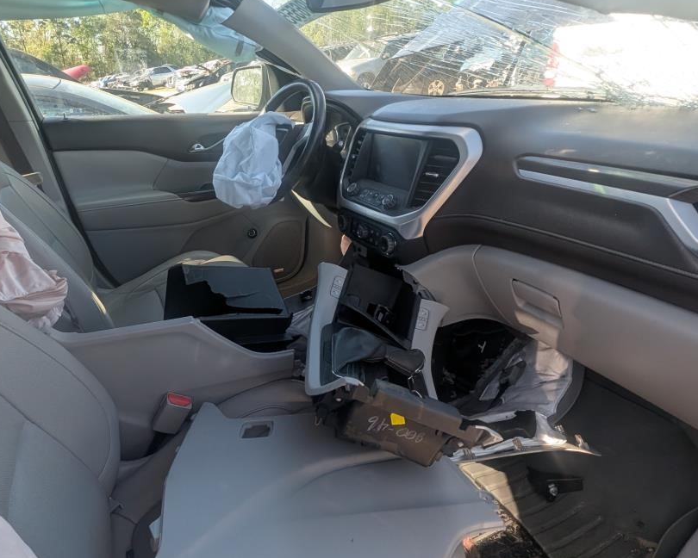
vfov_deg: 68.1
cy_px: 278
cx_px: 275
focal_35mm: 20
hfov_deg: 79.3
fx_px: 413
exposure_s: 1/195
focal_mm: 1.95
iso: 52
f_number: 2.2
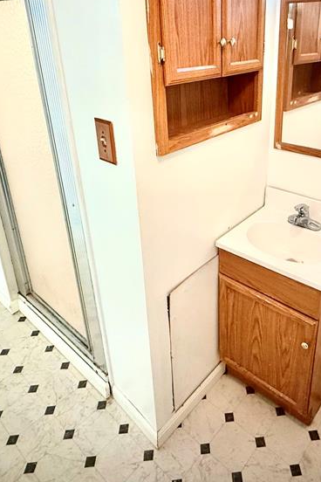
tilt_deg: -20.3
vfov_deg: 65.9
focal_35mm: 27
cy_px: 168
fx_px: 361
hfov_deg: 47.0
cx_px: 220
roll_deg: +0.3
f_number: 2.2
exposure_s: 1/60
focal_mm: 2.22
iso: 400
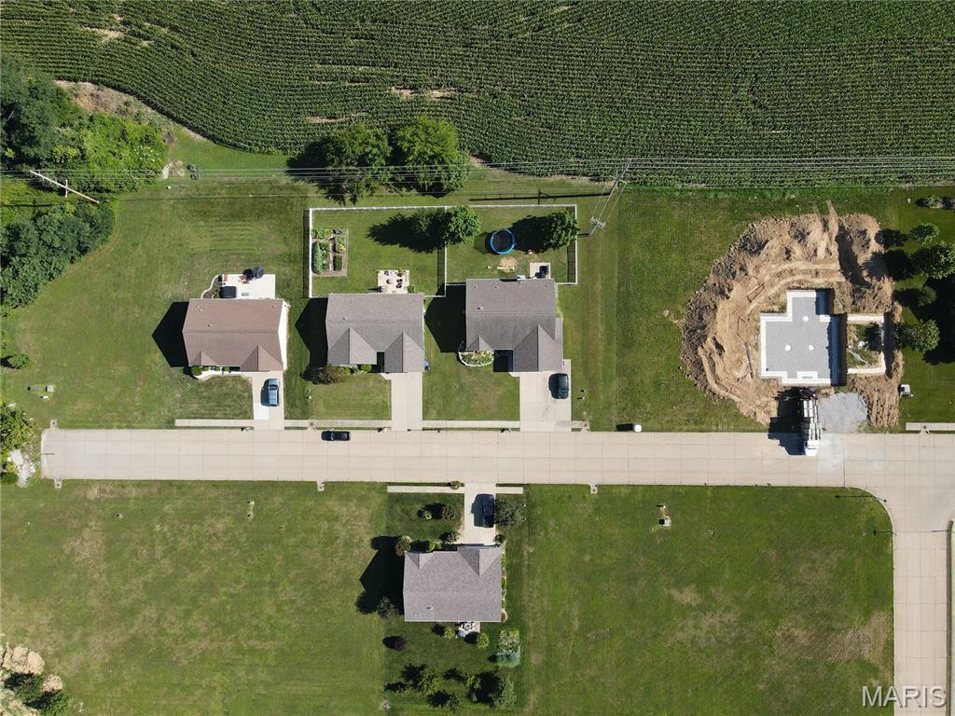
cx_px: 478
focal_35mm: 24
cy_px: 358
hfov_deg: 71.6
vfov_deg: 56.8
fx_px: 662
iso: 100
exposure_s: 1/400
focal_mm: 4.5
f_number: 2.8
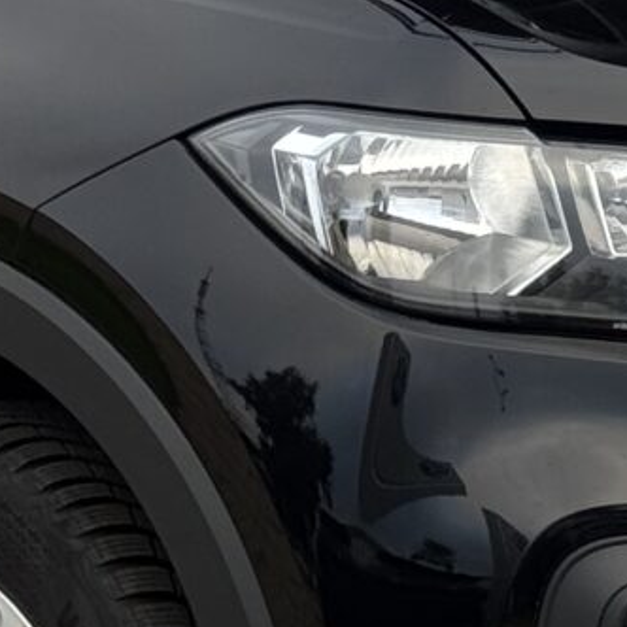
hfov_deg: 6.0
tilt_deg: -0.1
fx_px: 6025
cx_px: 181
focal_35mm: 294
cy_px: -139
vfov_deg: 5.9
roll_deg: +0.3
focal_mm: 6.76
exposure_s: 1/481
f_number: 1.78
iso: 64
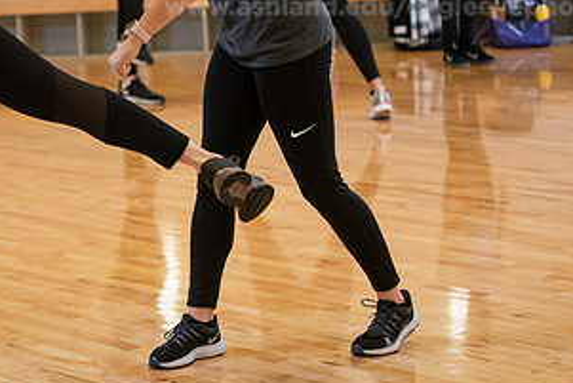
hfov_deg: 15.0
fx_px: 2150
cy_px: 47
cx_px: 78
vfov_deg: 10.1
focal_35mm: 135
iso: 1000
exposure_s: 1/200
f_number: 3.2
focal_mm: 70
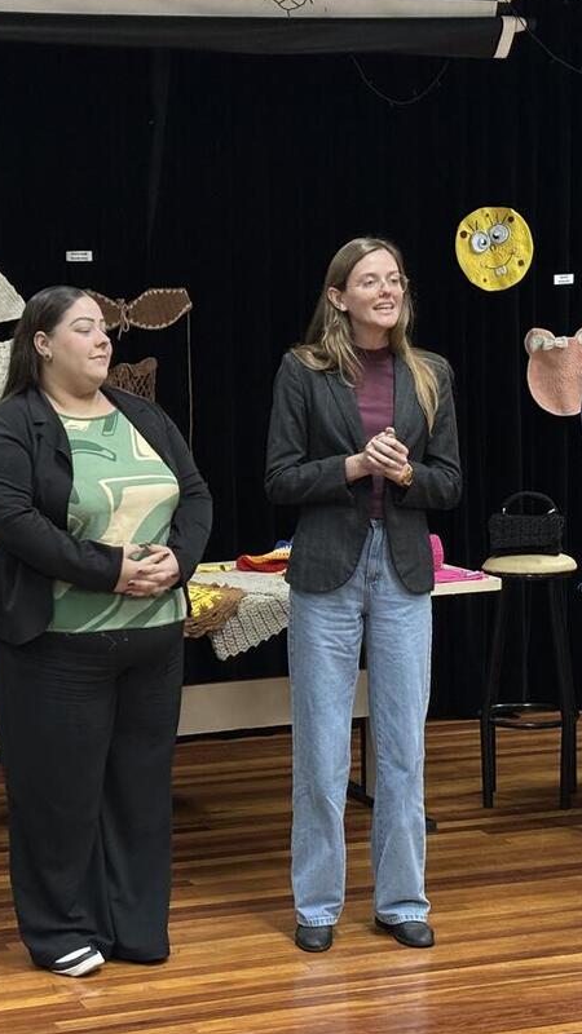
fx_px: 2332
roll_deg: +0.2
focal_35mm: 85
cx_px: 366
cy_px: 542
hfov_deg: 14.2
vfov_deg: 25.0
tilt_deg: -5.9
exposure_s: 1/40
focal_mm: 5.96
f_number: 1.6
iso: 250
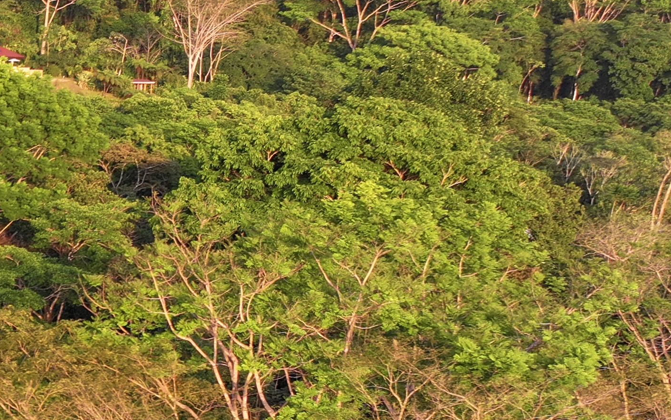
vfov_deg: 13.4
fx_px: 1737
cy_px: 498
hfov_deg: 18.1
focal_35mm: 95
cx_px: -474
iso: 120
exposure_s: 1/320
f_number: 2.8
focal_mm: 12.29
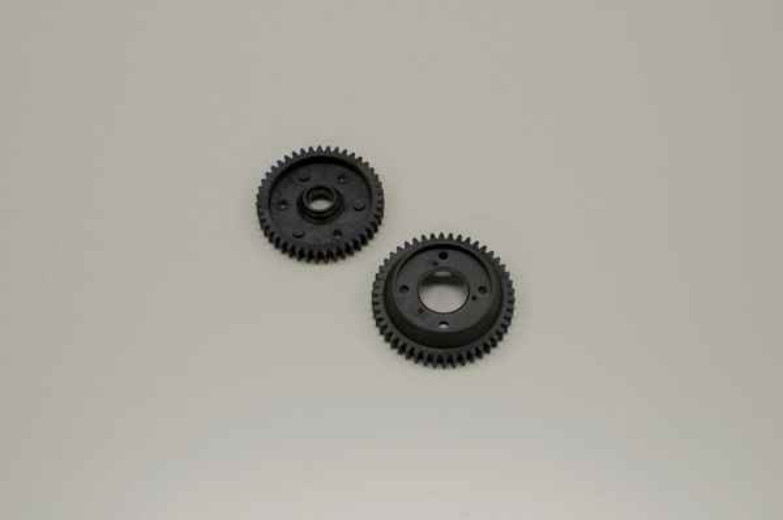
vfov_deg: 25.7
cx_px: 392
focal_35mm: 52
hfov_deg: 37.9
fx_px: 1140
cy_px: 260
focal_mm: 35
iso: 200
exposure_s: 1/4
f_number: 10
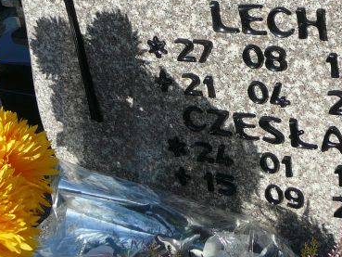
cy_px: 81
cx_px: 231
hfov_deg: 24.9
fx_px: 771
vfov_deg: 18.8
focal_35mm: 78
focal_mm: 6.7
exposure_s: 1/1000
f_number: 3.2
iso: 80
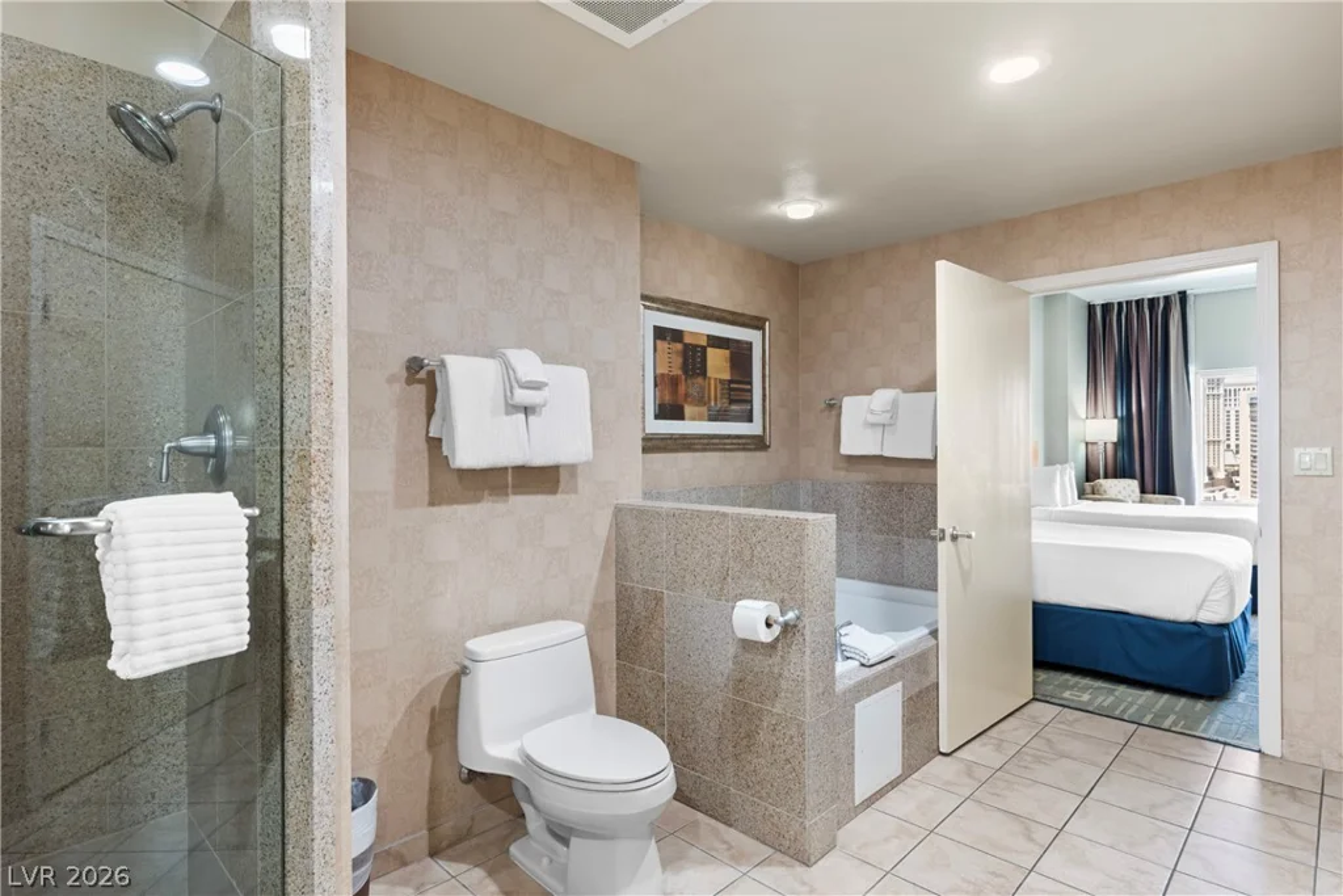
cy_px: 448
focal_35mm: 19
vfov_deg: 64.6
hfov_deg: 86.9
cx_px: 672
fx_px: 709
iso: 400
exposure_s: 1/13
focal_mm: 19
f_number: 8
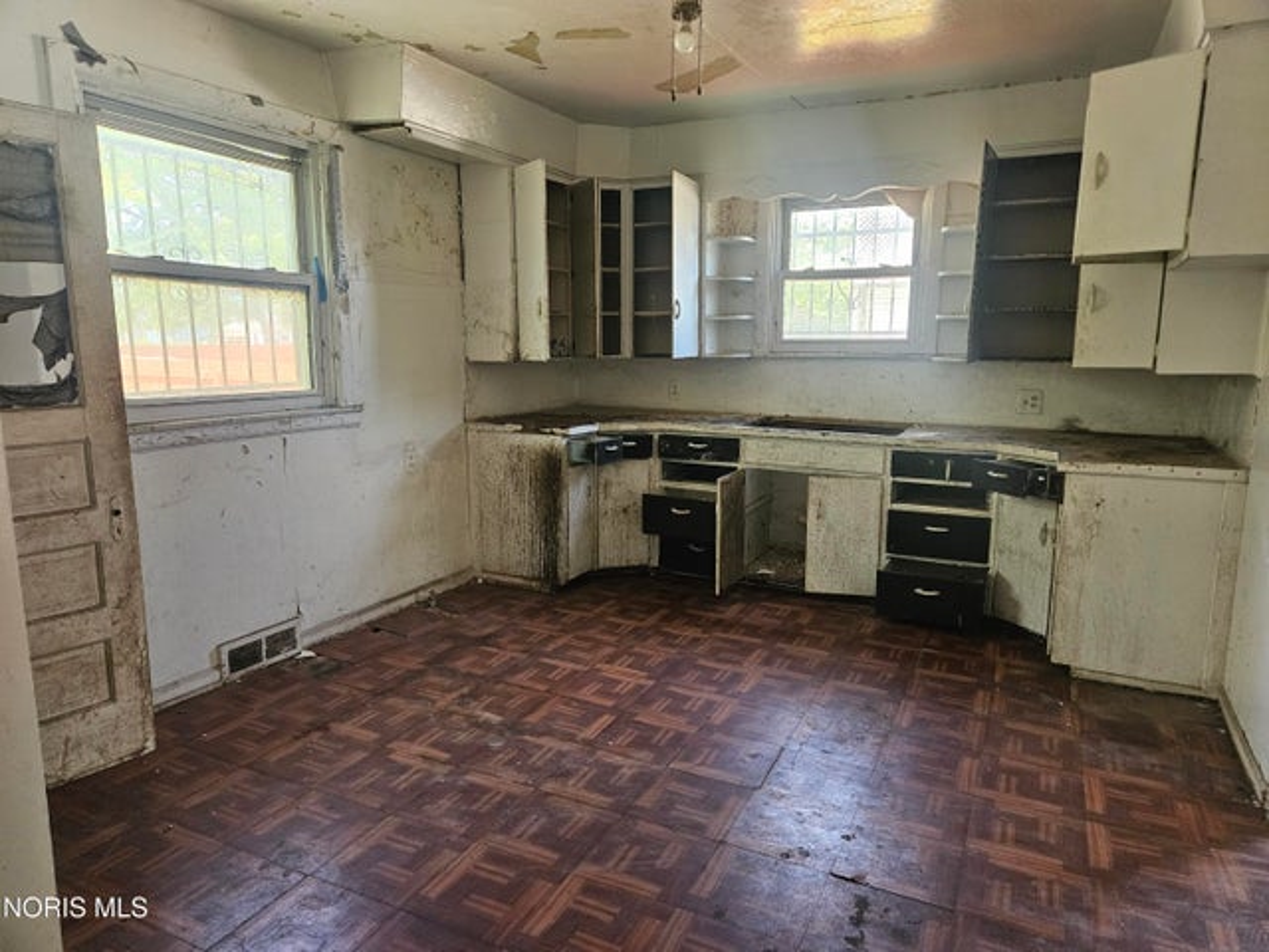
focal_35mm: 23
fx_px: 843
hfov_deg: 73.9
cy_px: 476
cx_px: 634
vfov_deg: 58.9
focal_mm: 5.4
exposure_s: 1/120
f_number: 1.8
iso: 400
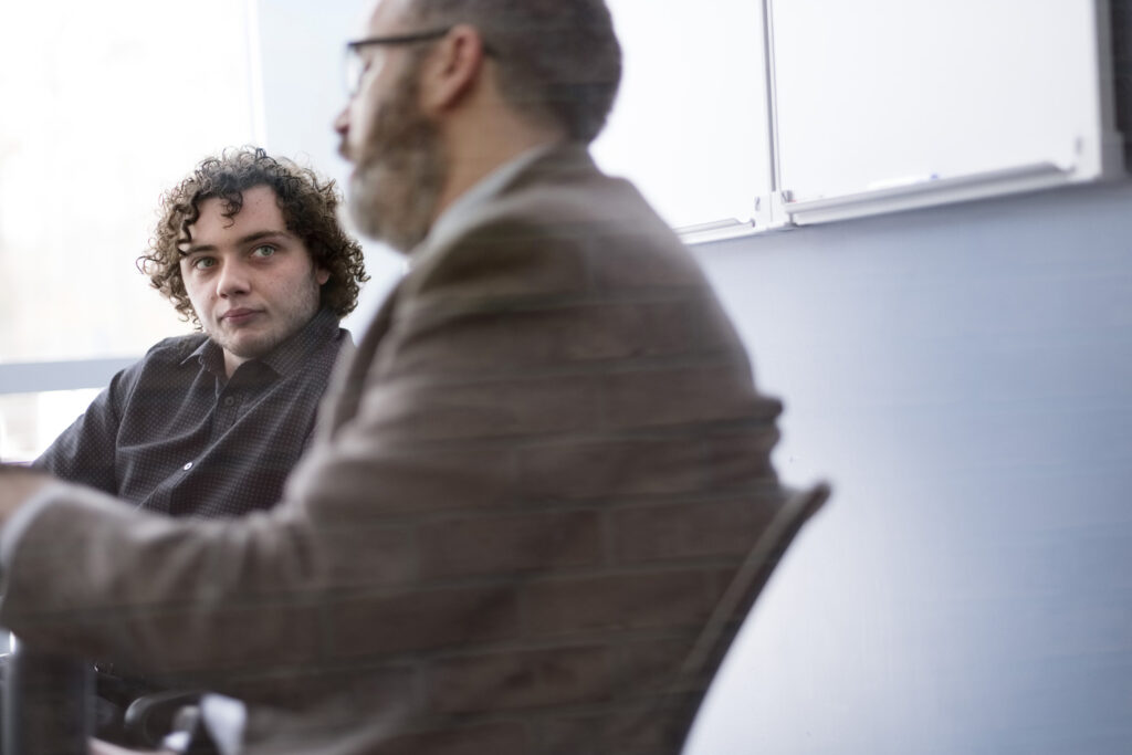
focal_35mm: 84
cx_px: 566
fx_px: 2642
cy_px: 378
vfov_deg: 16.3
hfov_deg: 24.2
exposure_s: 1/250
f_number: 1.2
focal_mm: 56
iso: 400
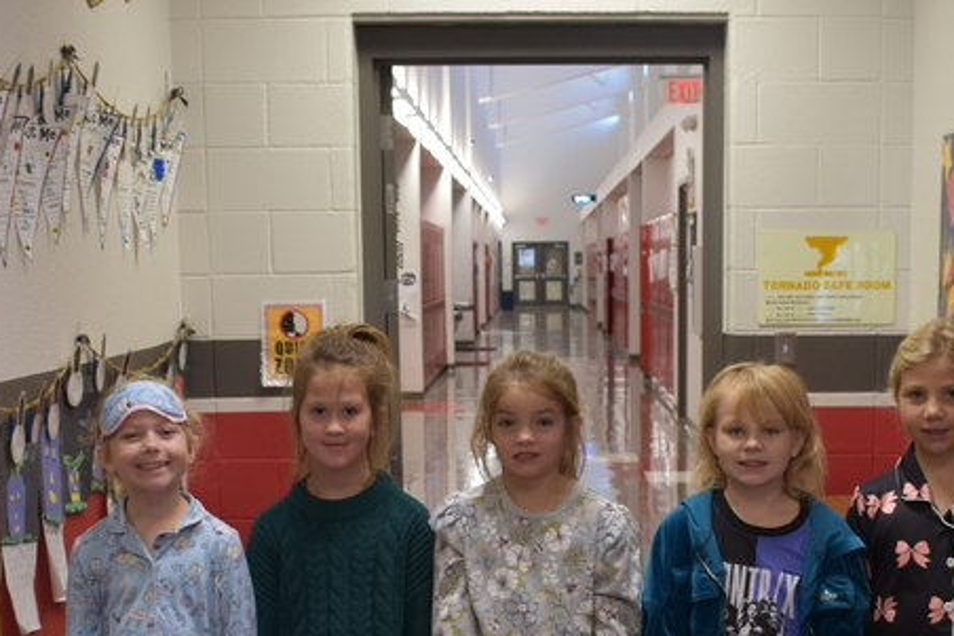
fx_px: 1801
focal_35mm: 68
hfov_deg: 29.6
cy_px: 652
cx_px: 578
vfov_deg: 19.4
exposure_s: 1/50
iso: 400
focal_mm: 20
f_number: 3.5
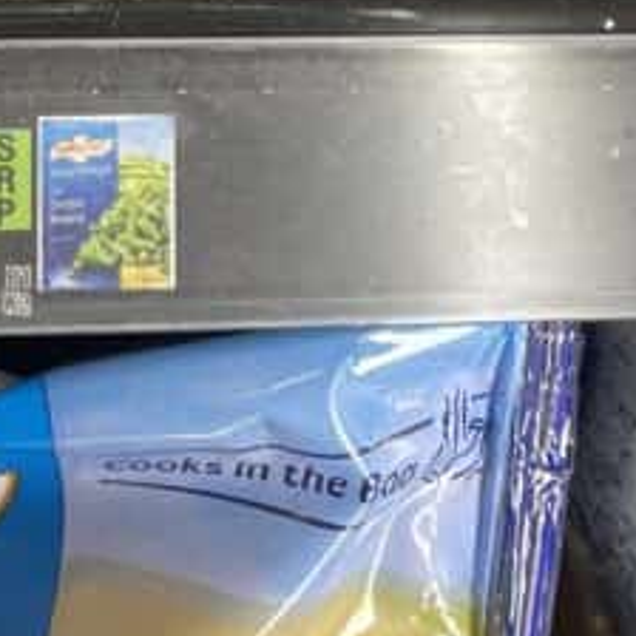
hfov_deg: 16.1
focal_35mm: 105
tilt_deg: -9.7
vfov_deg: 15.1
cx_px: -62
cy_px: -383
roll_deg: -1.3
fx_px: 2183
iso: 80
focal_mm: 4.2
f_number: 1.6
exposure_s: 1/120
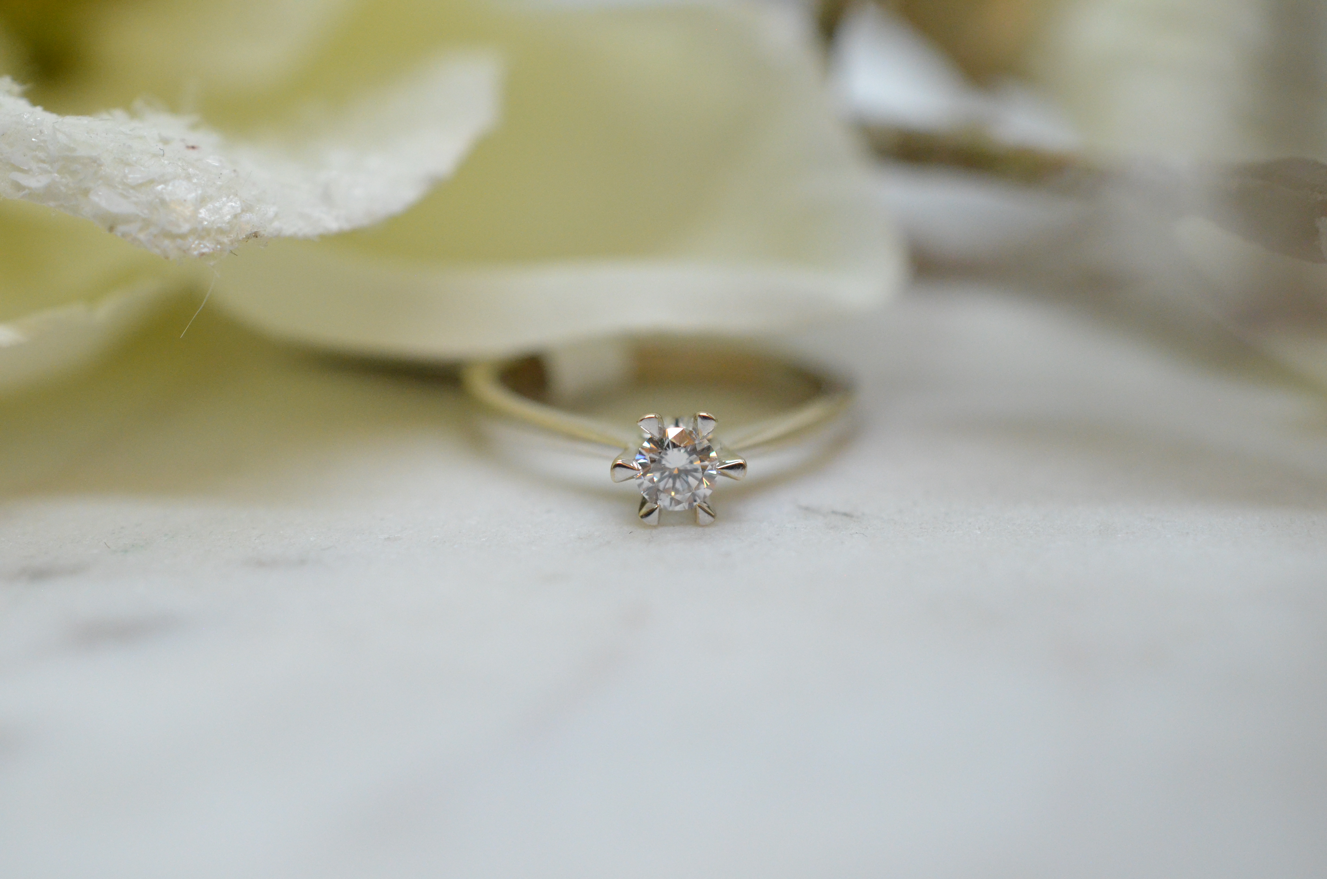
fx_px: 2207
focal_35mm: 60
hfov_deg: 33.5
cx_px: 664
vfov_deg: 22.5
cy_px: 440
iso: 3200
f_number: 5
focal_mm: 40
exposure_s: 1/2000
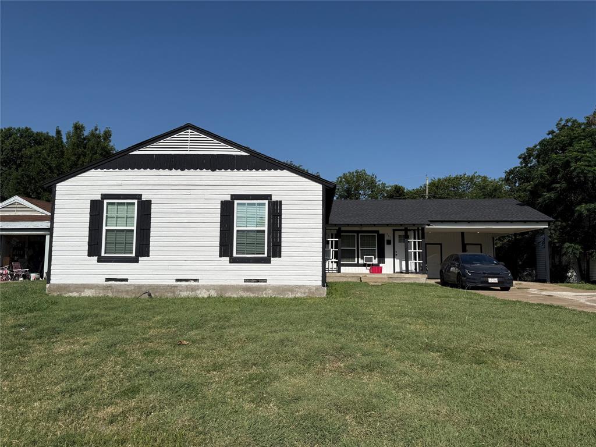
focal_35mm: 24
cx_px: 298
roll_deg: -0.9
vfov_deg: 56.8
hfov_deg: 71.6
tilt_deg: +5.1
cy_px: 224
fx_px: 413
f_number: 1.78
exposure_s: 1/10309
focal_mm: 6.76
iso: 80
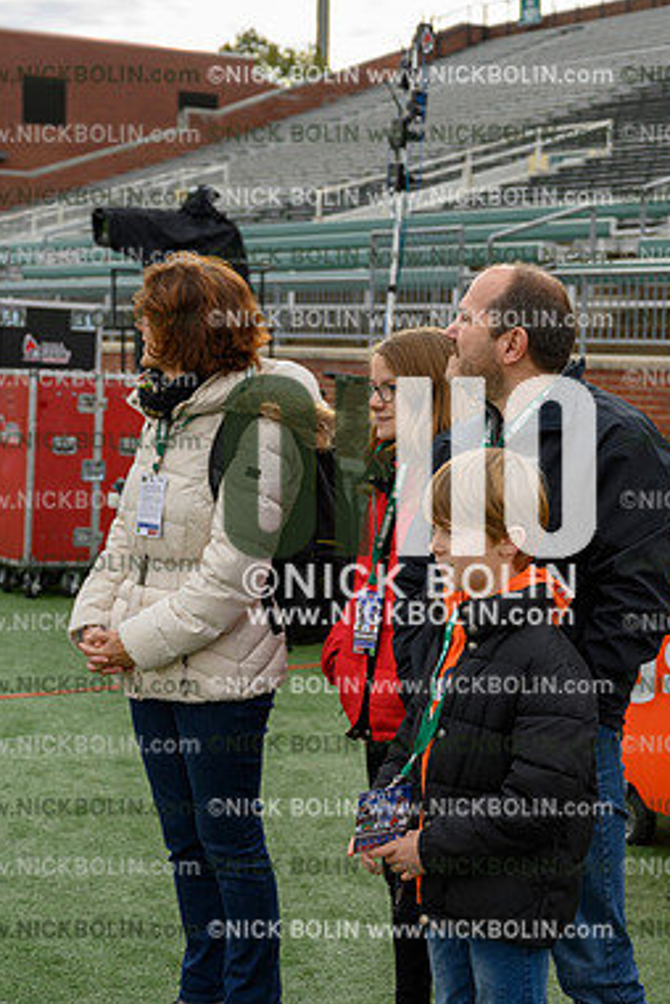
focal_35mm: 67
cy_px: 502
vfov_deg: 30.1
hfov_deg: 20.3
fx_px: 1870
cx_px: 409
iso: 125
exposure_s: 1/320
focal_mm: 44
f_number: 4
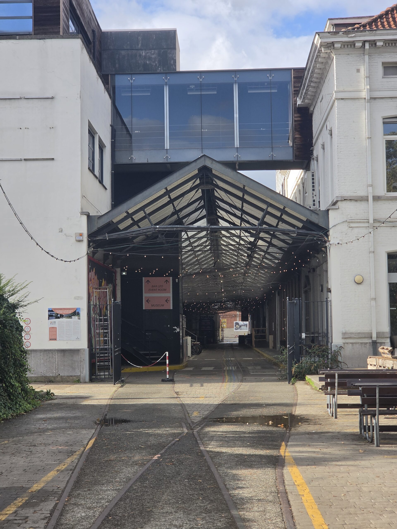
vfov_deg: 28.2
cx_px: 198
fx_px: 1055
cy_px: 264
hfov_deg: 21.3
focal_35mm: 69
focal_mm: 7
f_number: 2.4
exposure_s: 1/503
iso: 25
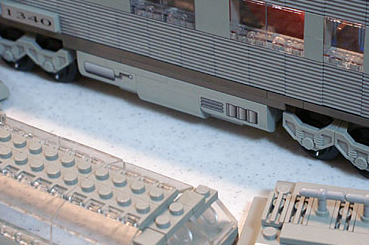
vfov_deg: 15.4
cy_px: 62
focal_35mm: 88
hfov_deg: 23.1
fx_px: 901
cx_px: 241
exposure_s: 1/40
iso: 800
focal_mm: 24
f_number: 4.5
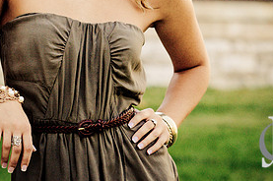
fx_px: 2621
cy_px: 1
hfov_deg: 6.0
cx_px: 122
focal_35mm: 346
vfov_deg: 4.0
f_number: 3.5
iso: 640
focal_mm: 110
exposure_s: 1/500
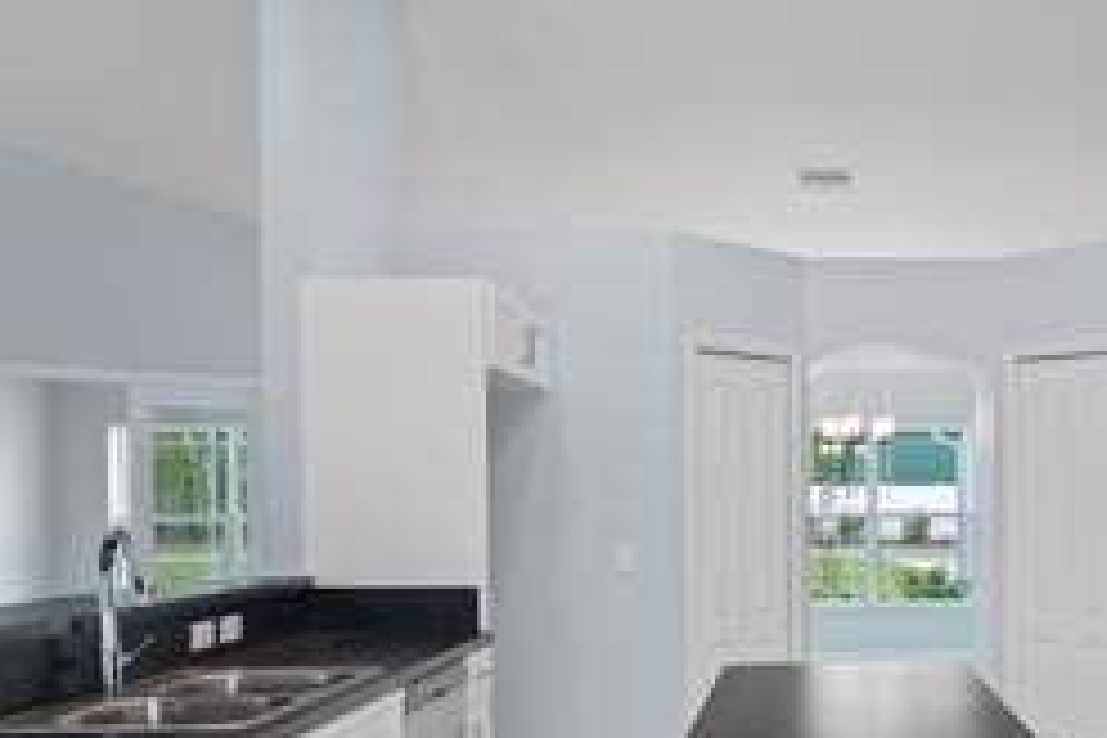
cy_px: 533
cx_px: 860
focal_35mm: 38
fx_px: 1168
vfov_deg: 34.5
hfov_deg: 48.3
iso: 640
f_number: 8
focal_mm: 13
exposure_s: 1/2
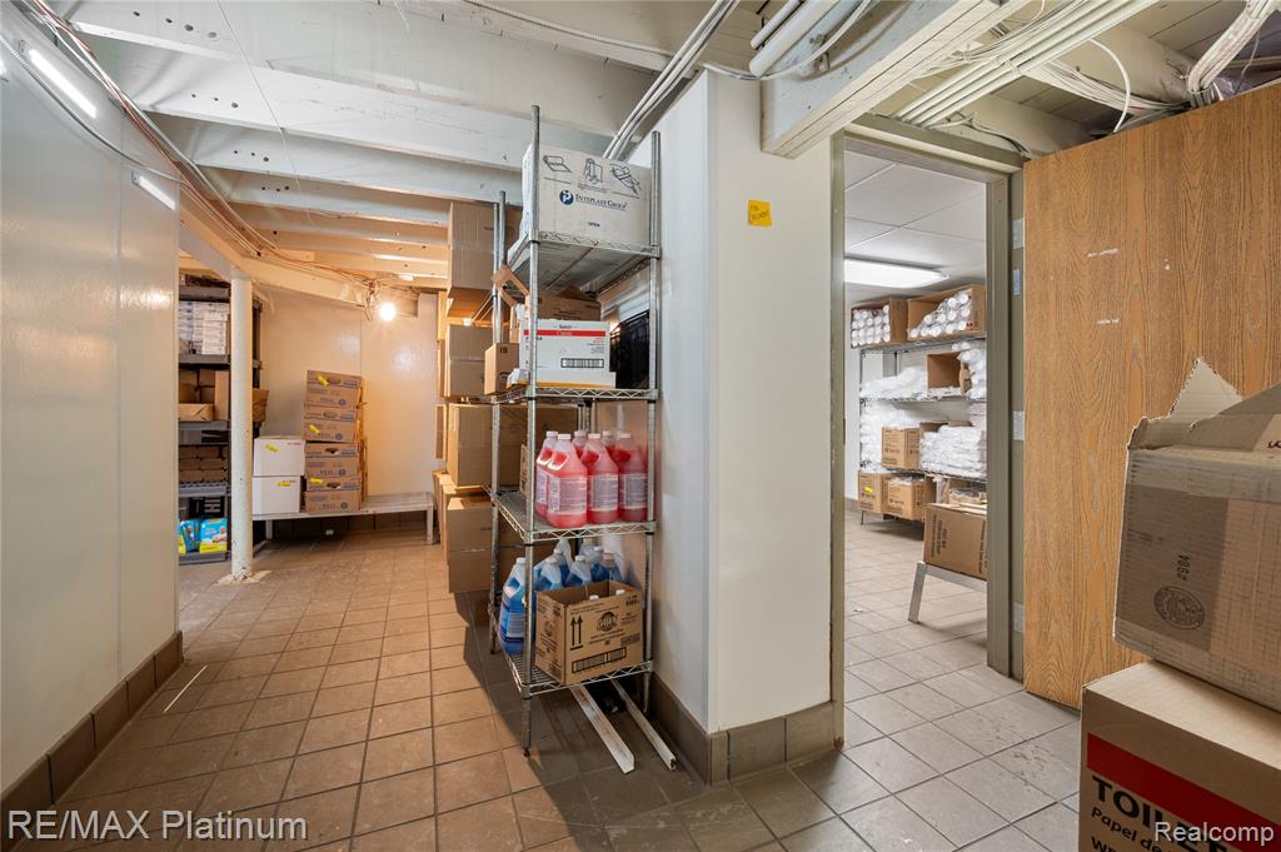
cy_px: 426
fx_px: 498
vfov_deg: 81.1
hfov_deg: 104.3
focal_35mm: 14
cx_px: 640
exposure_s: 15
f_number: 11
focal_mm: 14
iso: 100
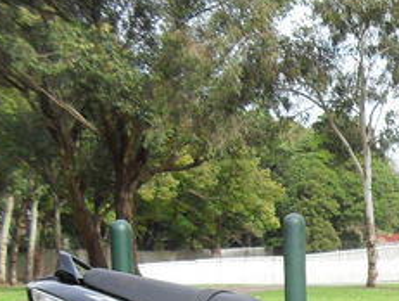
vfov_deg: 11.7
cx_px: 582
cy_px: 467
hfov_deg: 15.2
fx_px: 1397
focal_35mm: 121
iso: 100
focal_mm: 6.3
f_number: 3.2
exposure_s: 1/350
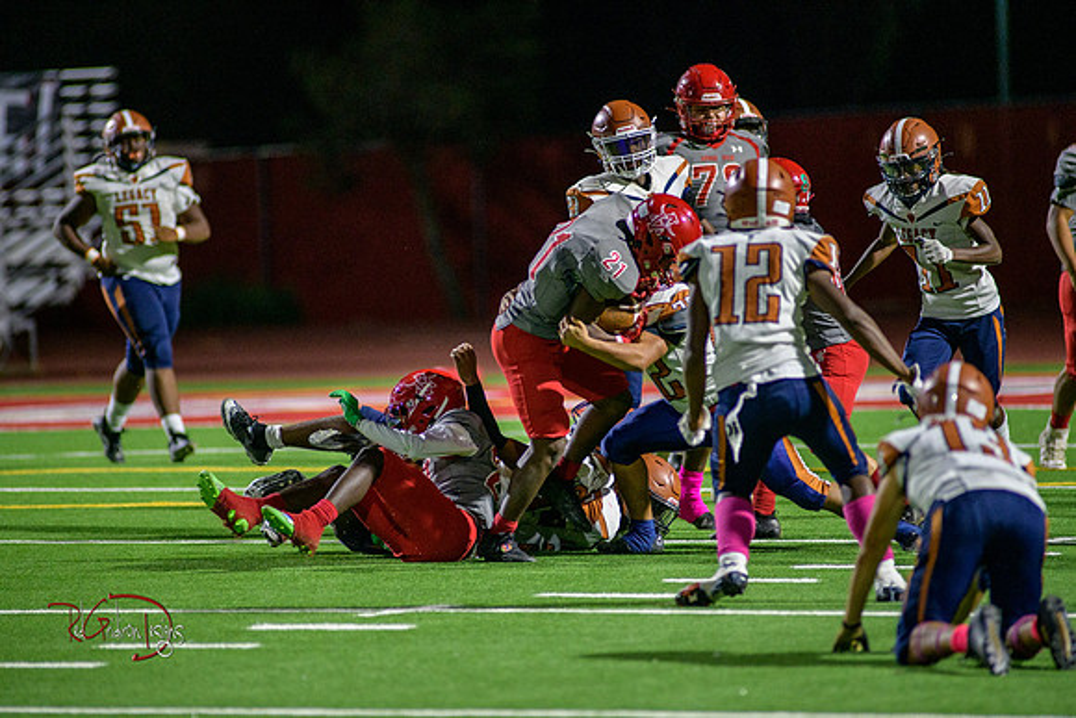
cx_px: 538
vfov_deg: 4.6
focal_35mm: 300
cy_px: 359
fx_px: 8968
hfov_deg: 6.9
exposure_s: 1/800
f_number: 2.8
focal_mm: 300
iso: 2500
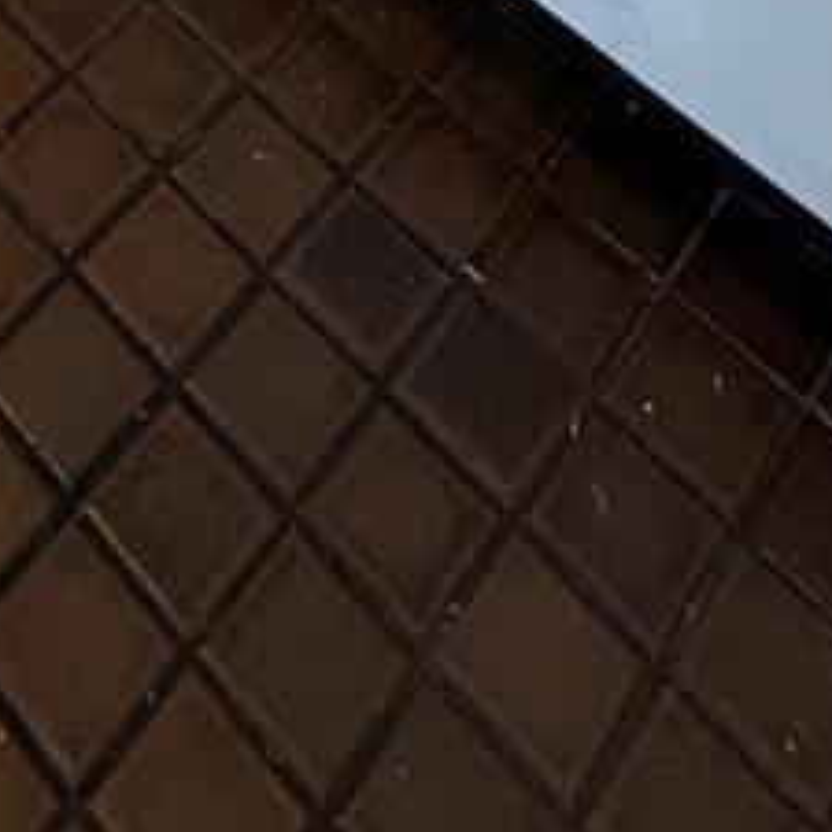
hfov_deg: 24.6
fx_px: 1795
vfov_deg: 14.8
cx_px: -52
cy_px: -1202
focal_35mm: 66
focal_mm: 2.22
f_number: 2.2
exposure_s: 1/60
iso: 250
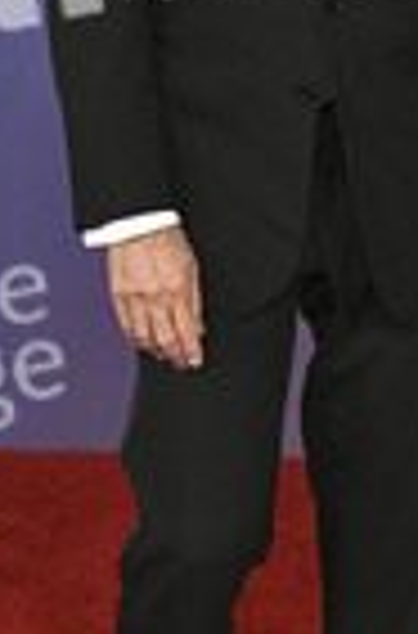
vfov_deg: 13.9
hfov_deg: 9.2
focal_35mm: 148
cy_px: 148
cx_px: 324
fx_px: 2597
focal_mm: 52
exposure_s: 1/320
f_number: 4.5
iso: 2000
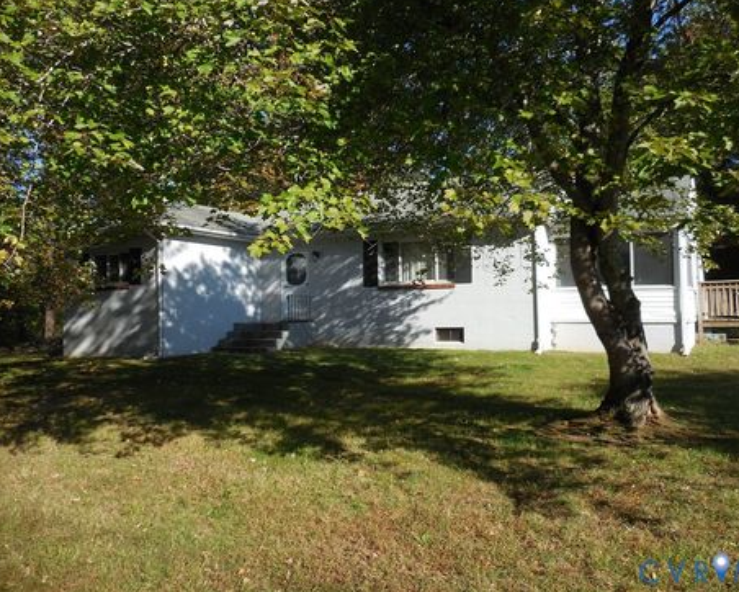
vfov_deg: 53.2
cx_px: 394
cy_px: 287
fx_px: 591
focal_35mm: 27
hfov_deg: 64.0
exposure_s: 1/640
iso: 125
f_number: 3.7
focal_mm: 4.5
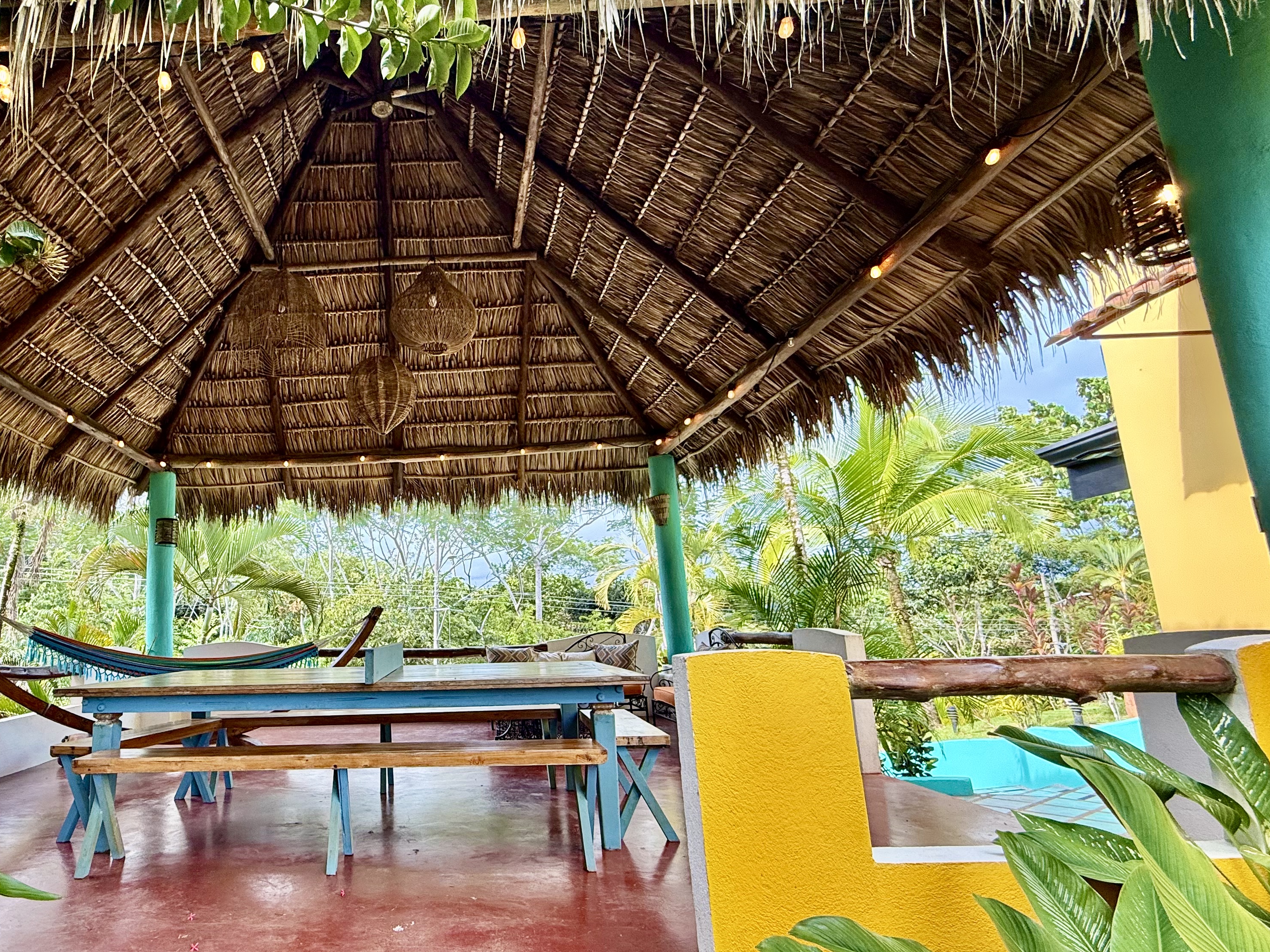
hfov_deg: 81.9
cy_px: 517
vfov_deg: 68.6
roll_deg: +1.8
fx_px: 697
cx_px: 425
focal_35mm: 19
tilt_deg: +9.1
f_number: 2.2
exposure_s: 1/201
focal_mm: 2.22
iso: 64
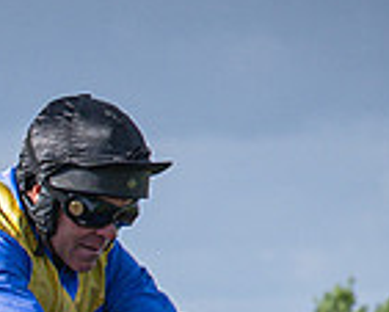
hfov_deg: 2.4
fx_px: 9067
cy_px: 927
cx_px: -401
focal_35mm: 787
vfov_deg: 2.0
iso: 200
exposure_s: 1/1600
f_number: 4.5
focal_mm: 70
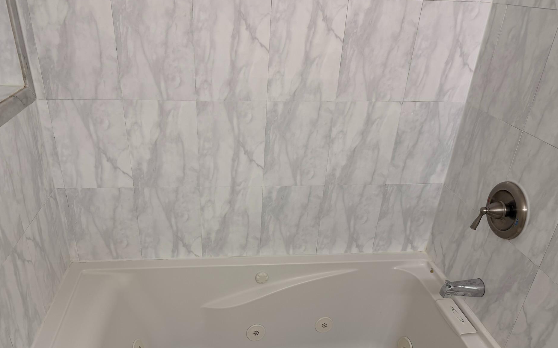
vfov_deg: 44.1
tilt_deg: -30.2
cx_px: 257
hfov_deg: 66.4
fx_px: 426
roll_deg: -1.2
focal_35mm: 28
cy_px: 221
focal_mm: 6.76
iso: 125
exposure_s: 1/120
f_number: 1.78
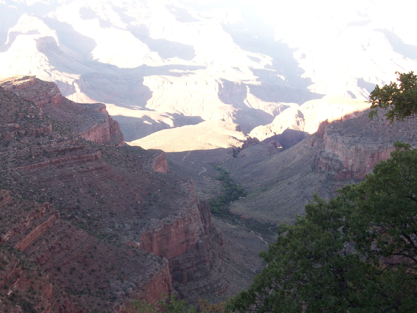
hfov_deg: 36.2
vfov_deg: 27.5
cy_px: 156
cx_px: 208
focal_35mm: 53
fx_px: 638
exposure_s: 1/70.6
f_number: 3.6
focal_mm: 8.8
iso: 66
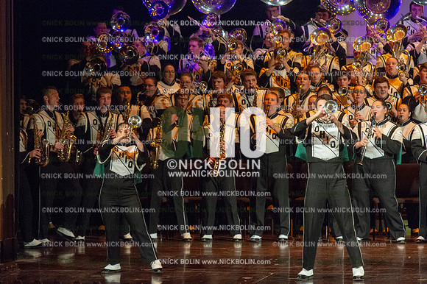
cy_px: 142
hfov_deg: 8.2
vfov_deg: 5.5
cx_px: 214
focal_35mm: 250
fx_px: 2963
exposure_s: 1/320
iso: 8000
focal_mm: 250
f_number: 5.6
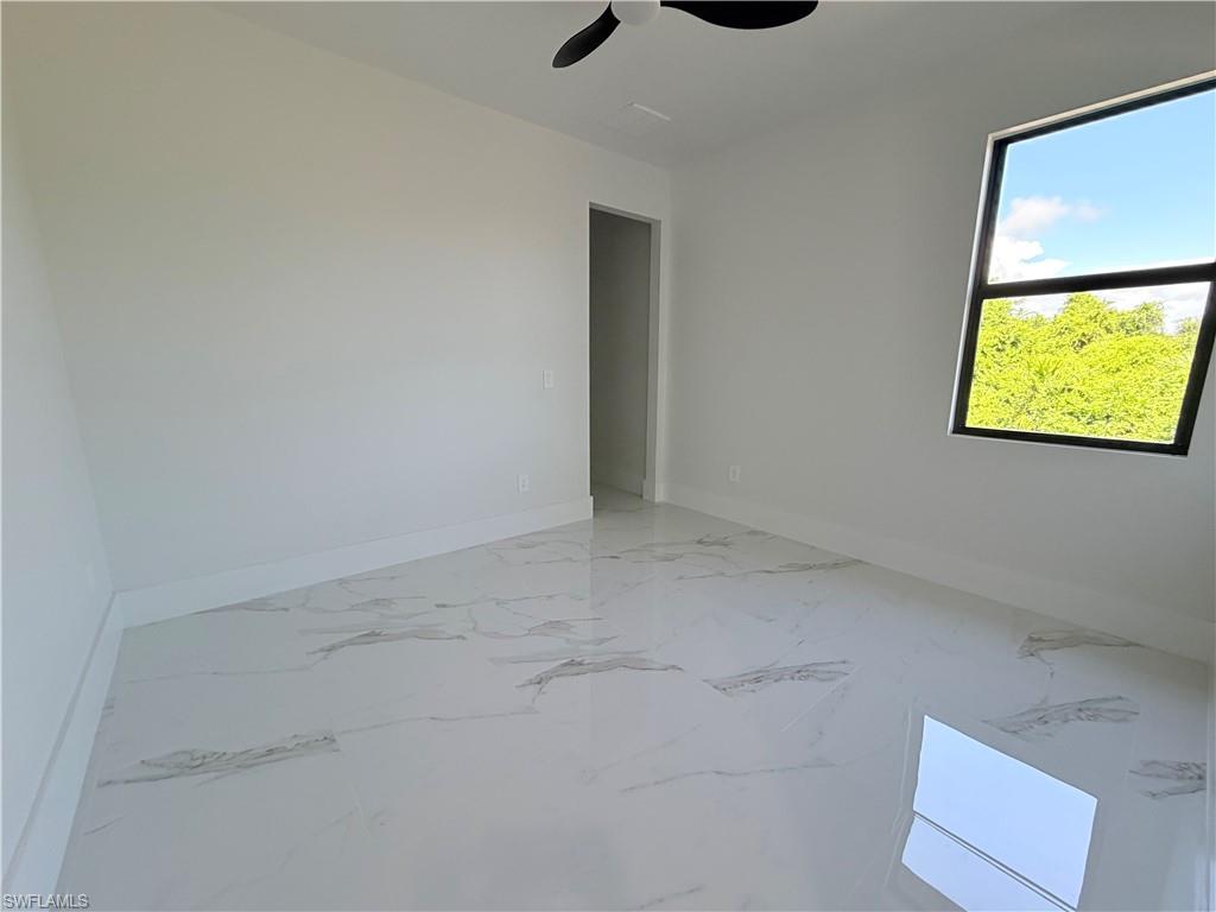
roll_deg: +1.0
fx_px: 492
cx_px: 608
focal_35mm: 14
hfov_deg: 102.1
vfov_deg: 85.7
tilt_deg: -10.8
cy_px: 456
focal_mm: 2.22
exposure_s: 1/120
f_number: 2.2
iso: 160
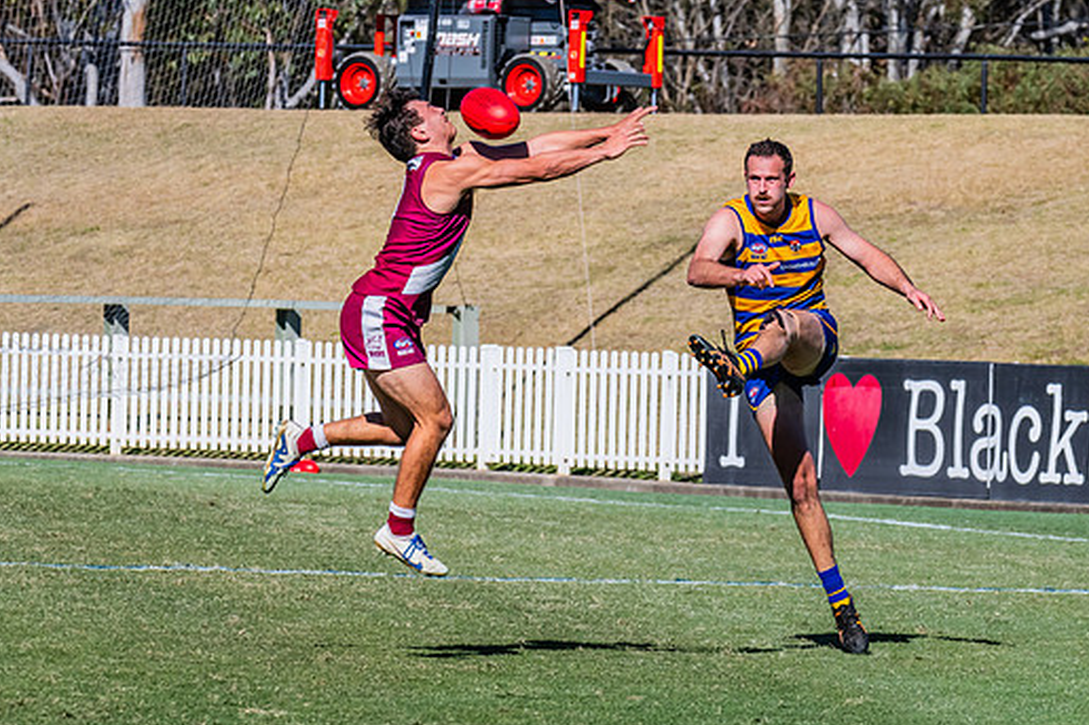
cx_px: 746
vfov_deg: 3.8
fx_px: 11067
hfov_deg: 5.6
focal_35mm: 366
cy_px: 455
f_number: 13
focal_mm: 250
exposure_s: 1/1600
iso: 800
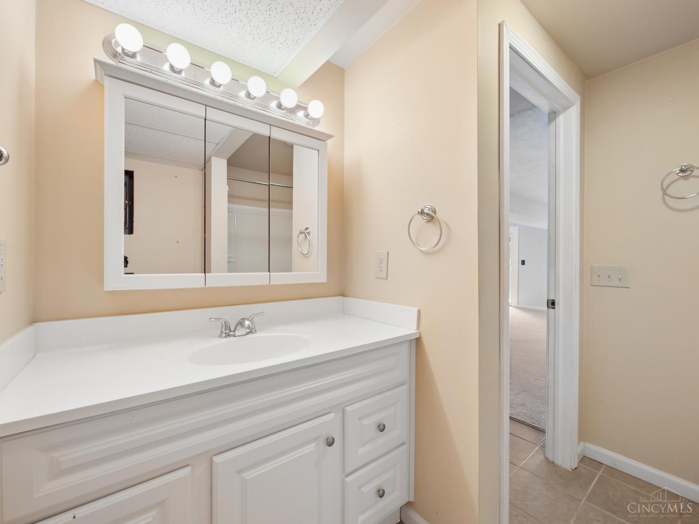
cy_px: 262
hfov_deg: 102.1
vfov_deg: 85.7
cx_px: 350
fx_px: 283
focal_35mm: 14
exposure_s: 1/15
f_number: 7.1
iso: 640
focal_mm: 7
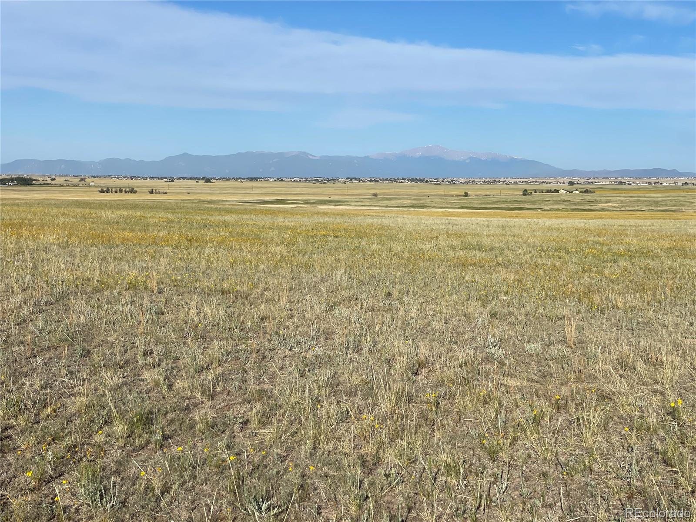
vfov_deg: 28.0
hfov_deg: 36.8
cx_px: 348
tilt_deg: -4.5
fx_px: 1046
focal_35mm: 52
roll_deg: -0.8
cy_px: 261
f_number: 2
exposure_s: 1/2660
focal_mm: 6
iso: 25
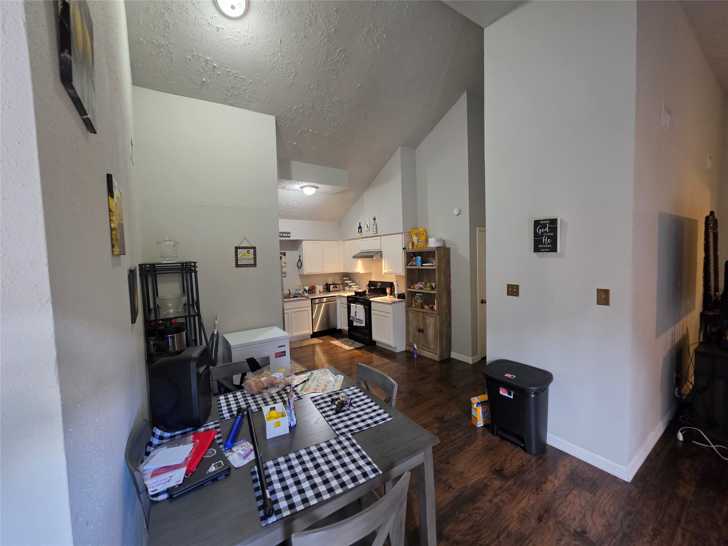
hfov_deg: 106.2
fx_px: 273
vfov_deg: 89.9
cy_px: 273
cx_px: 364
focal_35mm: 13
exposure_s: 1/60
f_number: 1.9
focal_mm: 2.2
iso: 400
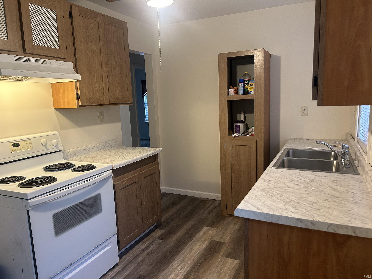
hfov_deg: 67.3
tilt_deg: -8.9
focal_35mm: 26
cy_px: 140
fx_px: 279
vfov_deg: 53.1
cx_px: 186
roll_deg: +3.1
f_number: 1.5
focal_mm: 5.7
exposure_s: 1/60
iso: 160
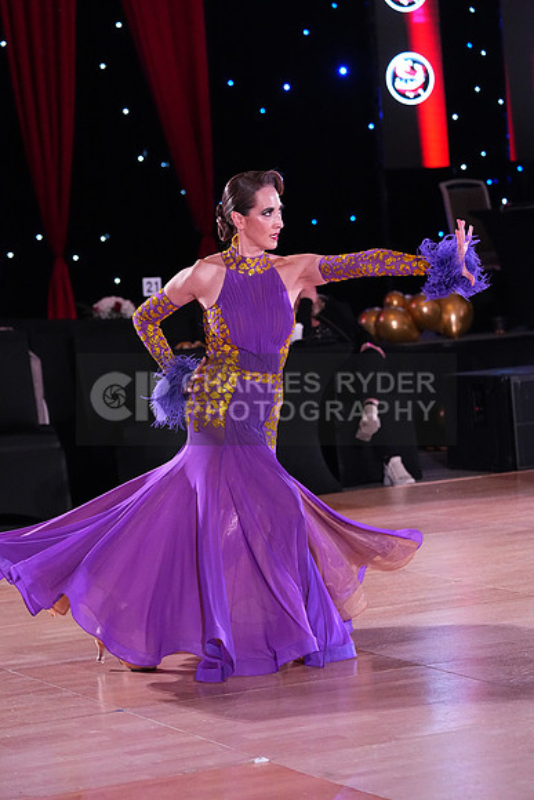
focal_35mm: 126
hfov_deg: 10.9
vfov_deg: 16.3
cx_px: 267
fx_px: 2802
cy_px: 400
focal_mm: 126
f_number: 4.5
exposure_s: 1/400
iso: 8000
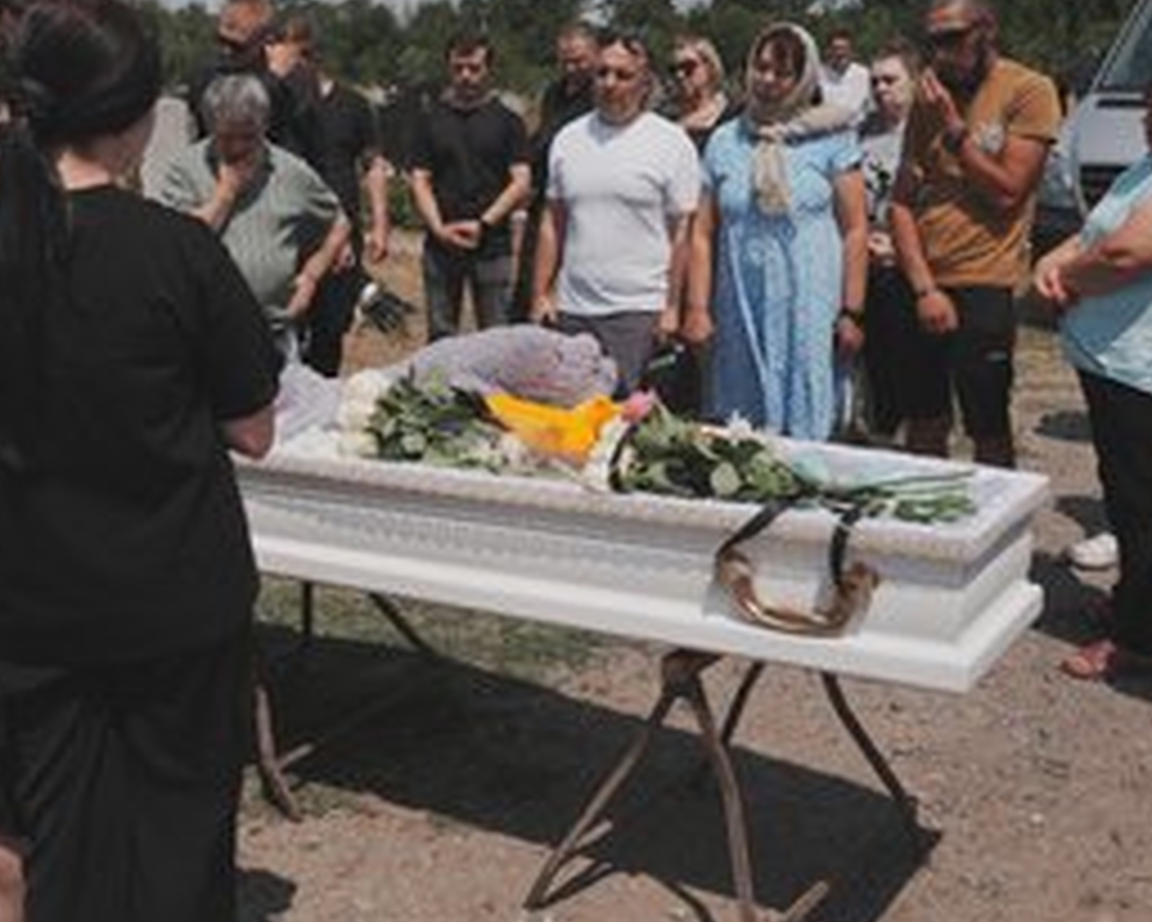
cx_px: 540
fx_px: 1398
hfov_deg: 44.8
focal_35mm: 41
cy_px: 391
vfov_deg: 36.4
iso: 100
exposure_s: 1/4000
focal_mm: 28
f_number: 4.5
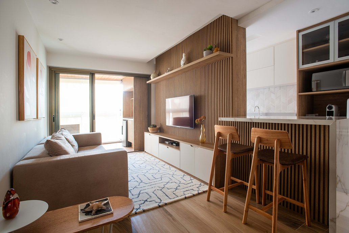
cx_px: 174
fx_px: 184
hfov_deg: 86.9
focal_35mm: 19
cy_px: 116
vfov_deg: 64.6
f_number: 7.1
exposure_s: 1/1.25
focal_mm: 19
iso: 200
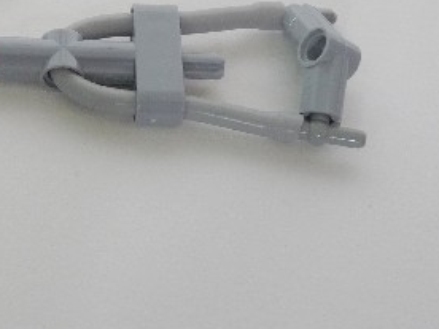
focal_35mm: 119
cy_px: 60
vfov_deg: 12.4
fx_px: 1509
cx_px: 56
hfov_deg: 16.4
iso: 100
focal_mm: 7.3
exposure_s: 1/13
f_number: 3
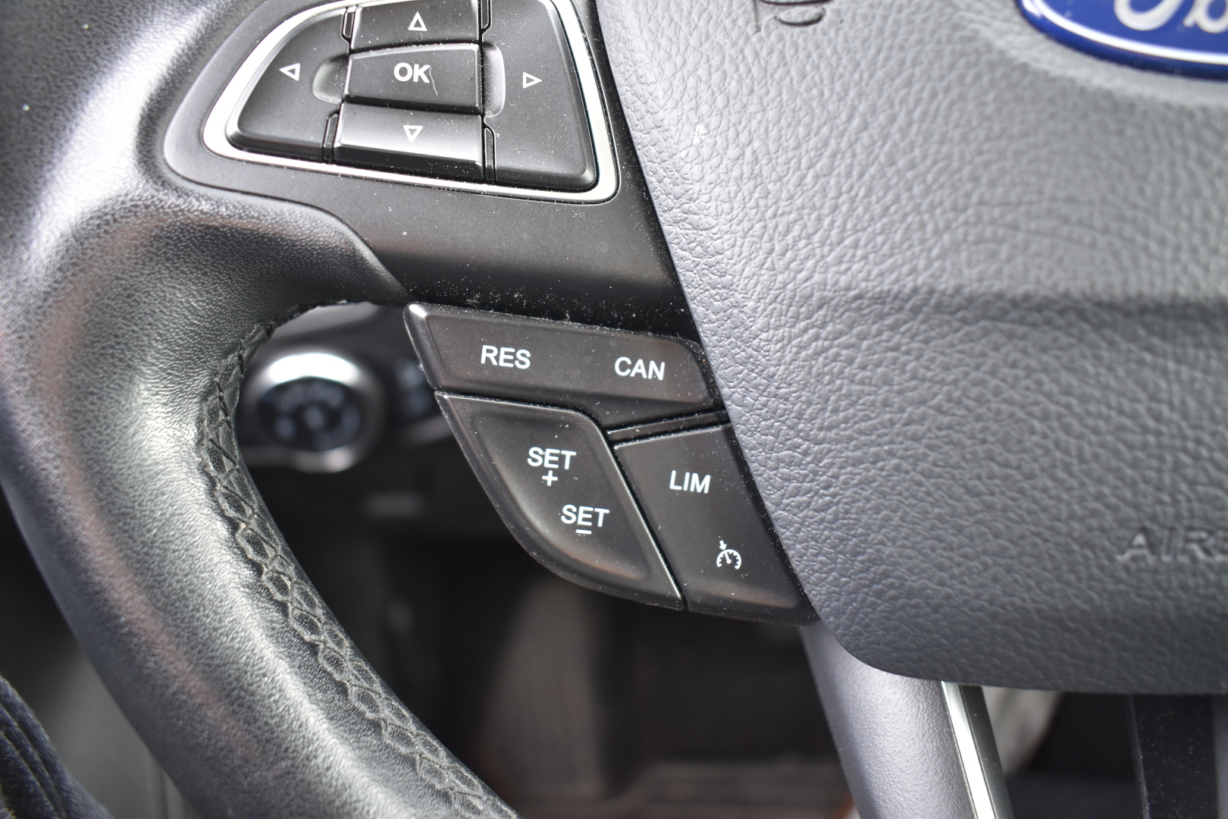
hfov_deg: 67.4
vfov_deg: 47.9
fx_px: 921
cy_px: 410
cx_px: 614
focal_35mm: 27
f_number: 4
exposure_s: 1/125
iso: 900
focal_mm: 18
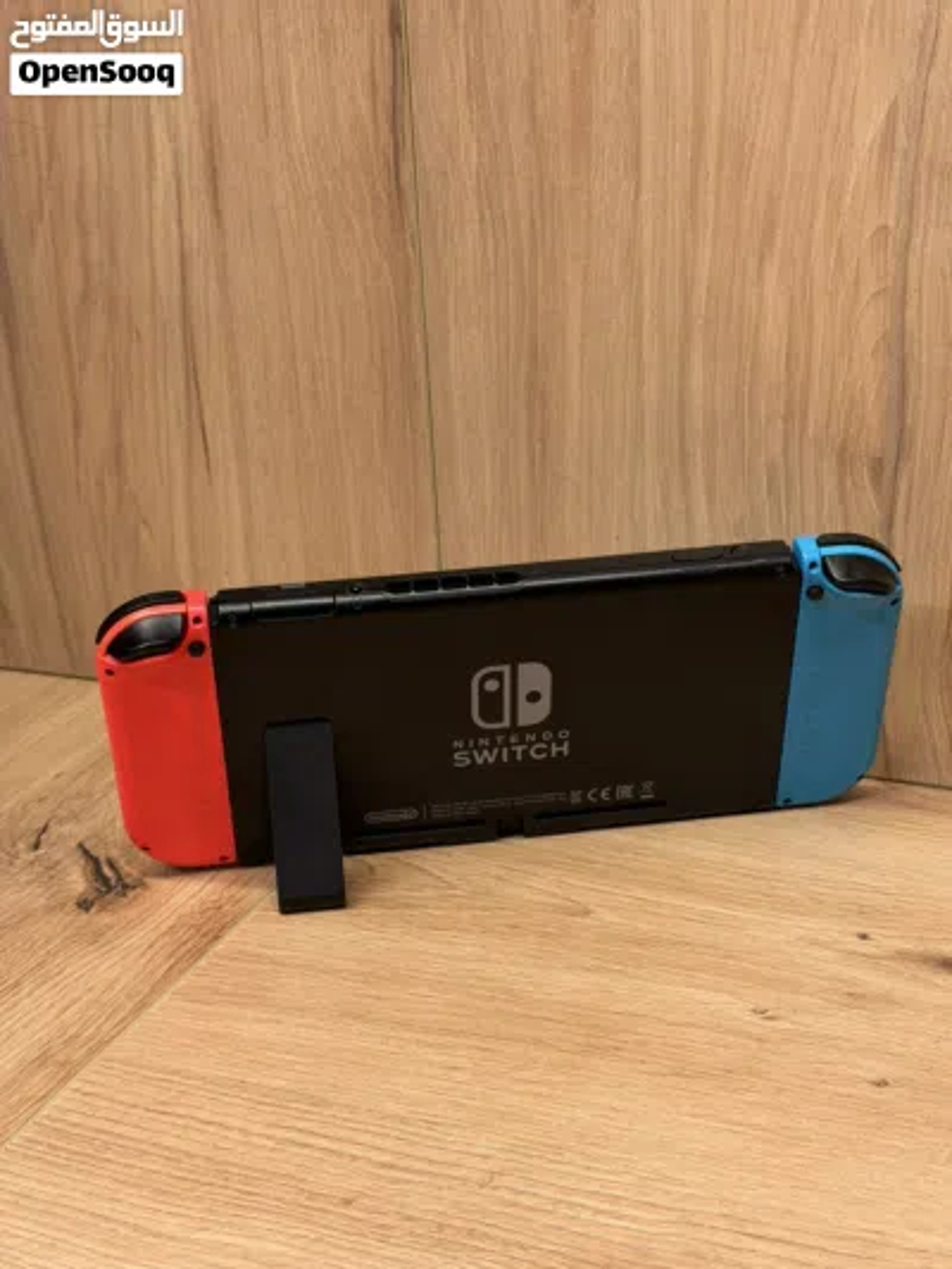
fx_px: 1759
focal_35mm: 48
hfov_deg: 30.3
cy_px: 634
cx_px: 476
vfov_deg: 39.6
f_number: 1.78
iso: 160
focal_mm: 6.76
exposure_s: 1/50
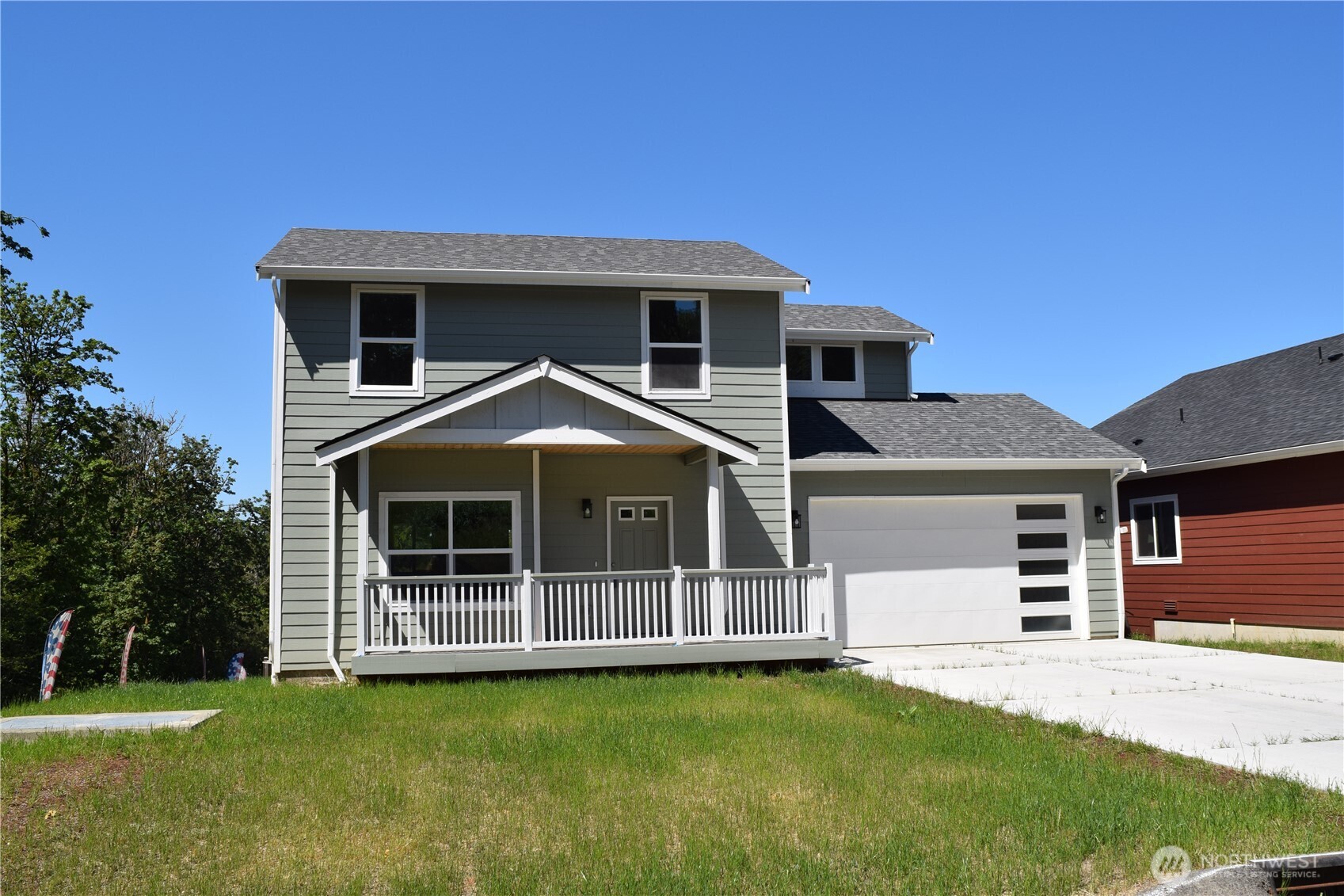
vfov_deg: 41.7
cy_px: 448
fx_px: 1176
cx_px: 672
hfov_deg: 59.5
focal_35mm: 32
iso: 200
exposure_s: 1/400
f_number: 10
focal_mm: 21
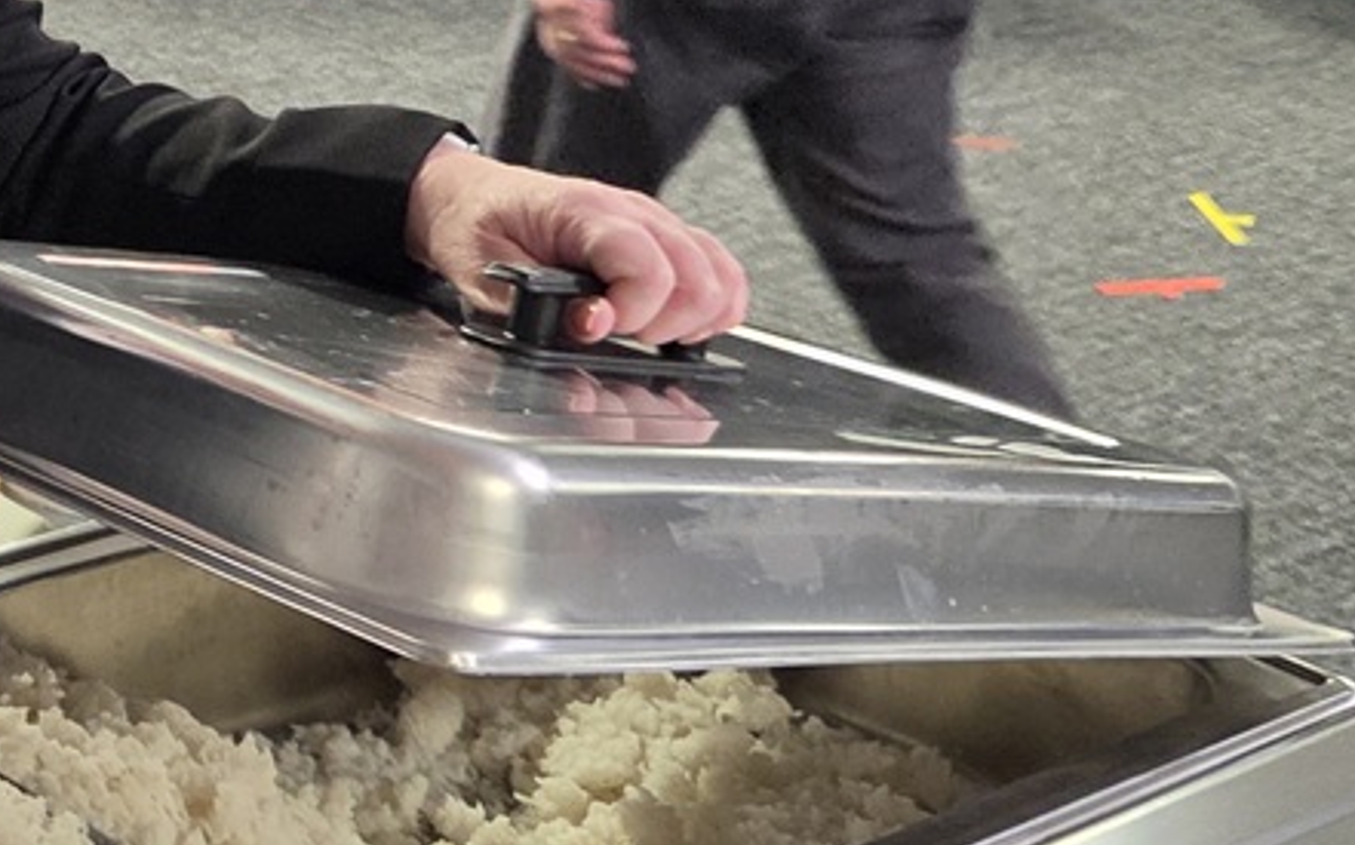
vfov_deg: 15.4
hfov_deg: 23.2
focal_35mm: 83
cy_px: -26
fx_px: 3063
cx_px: -200
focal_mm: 5.4
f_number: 1.8
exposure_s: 1/120
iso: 500
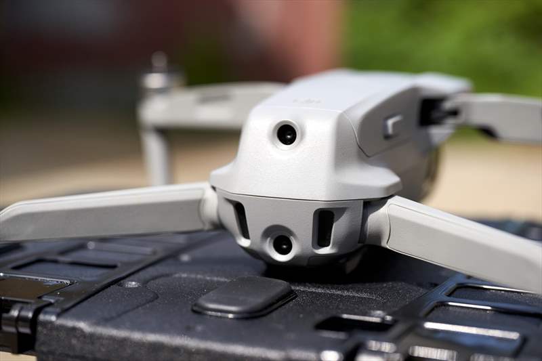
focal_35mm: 70
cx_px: 271
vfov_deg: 19.4
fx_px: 1054
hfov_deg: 28.8
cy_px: 180
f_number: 4
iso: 400
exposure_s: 1/3200
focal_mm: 70
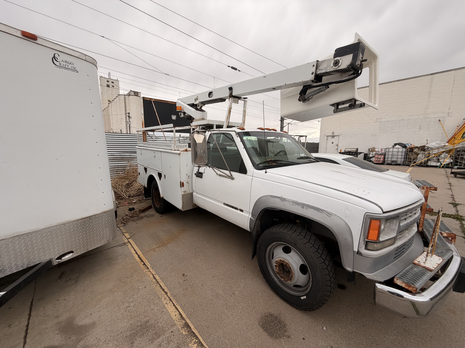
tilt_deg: -8.6
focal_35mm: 14
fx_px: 188
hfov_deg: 102.1
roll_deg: -1.5
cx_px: 232
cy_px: 174
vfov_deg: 85.7
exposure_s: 1/502
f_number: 2.2
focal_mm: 2.22
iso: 40
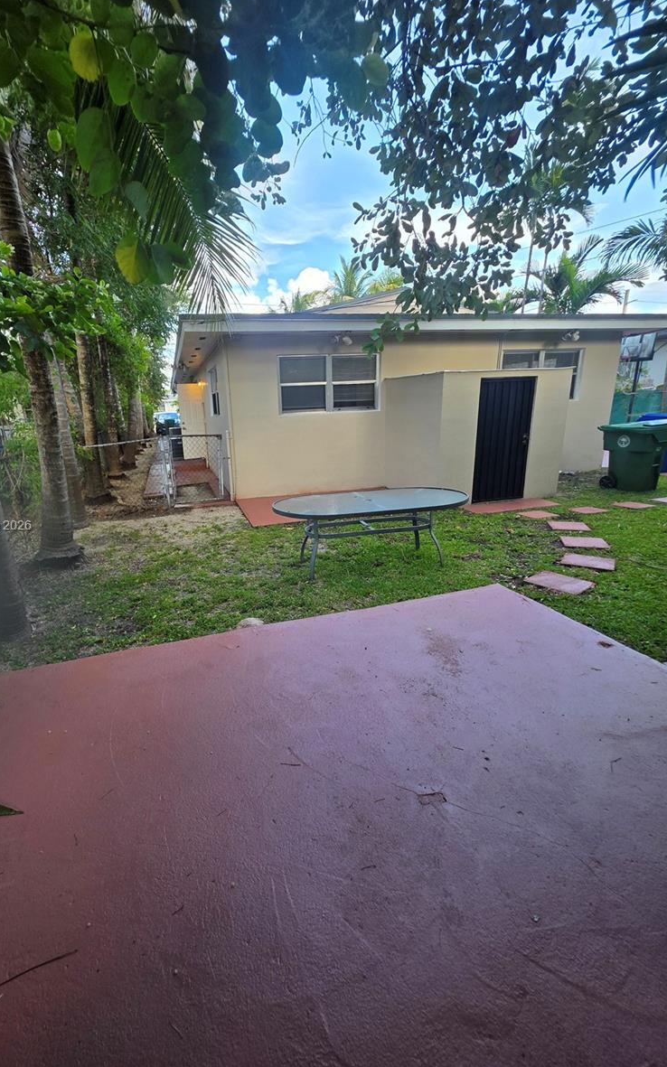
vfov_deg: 105.3
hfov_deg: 77.8
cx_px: 271
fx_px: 407
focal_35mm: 14
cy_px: 527
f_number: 1.9
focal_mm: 2.2
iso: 20
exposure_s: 1/120
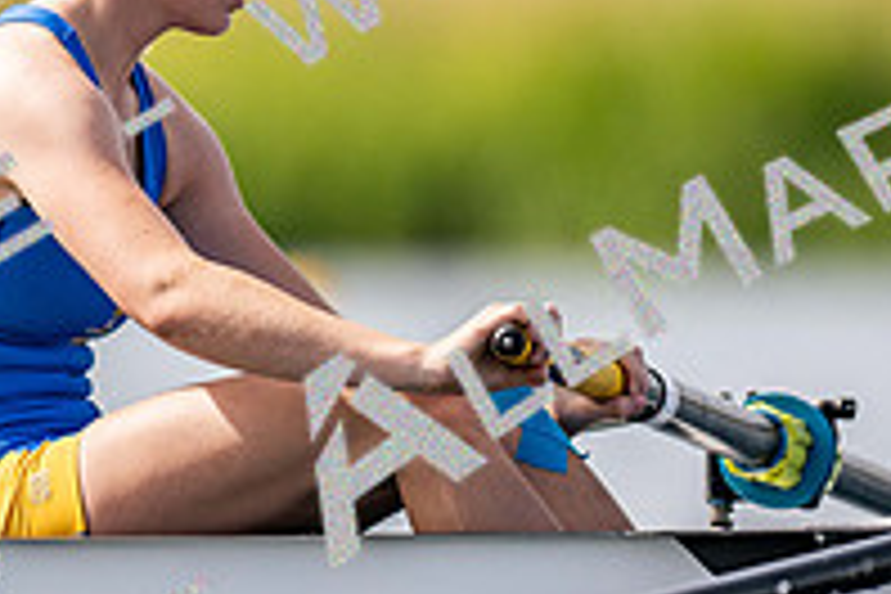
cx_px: -81
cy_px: 142
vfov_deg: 0.8
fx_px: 43581
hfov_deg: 1.2
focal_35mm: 1761
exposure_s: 1/2500
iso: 180
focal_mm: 600
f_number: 4
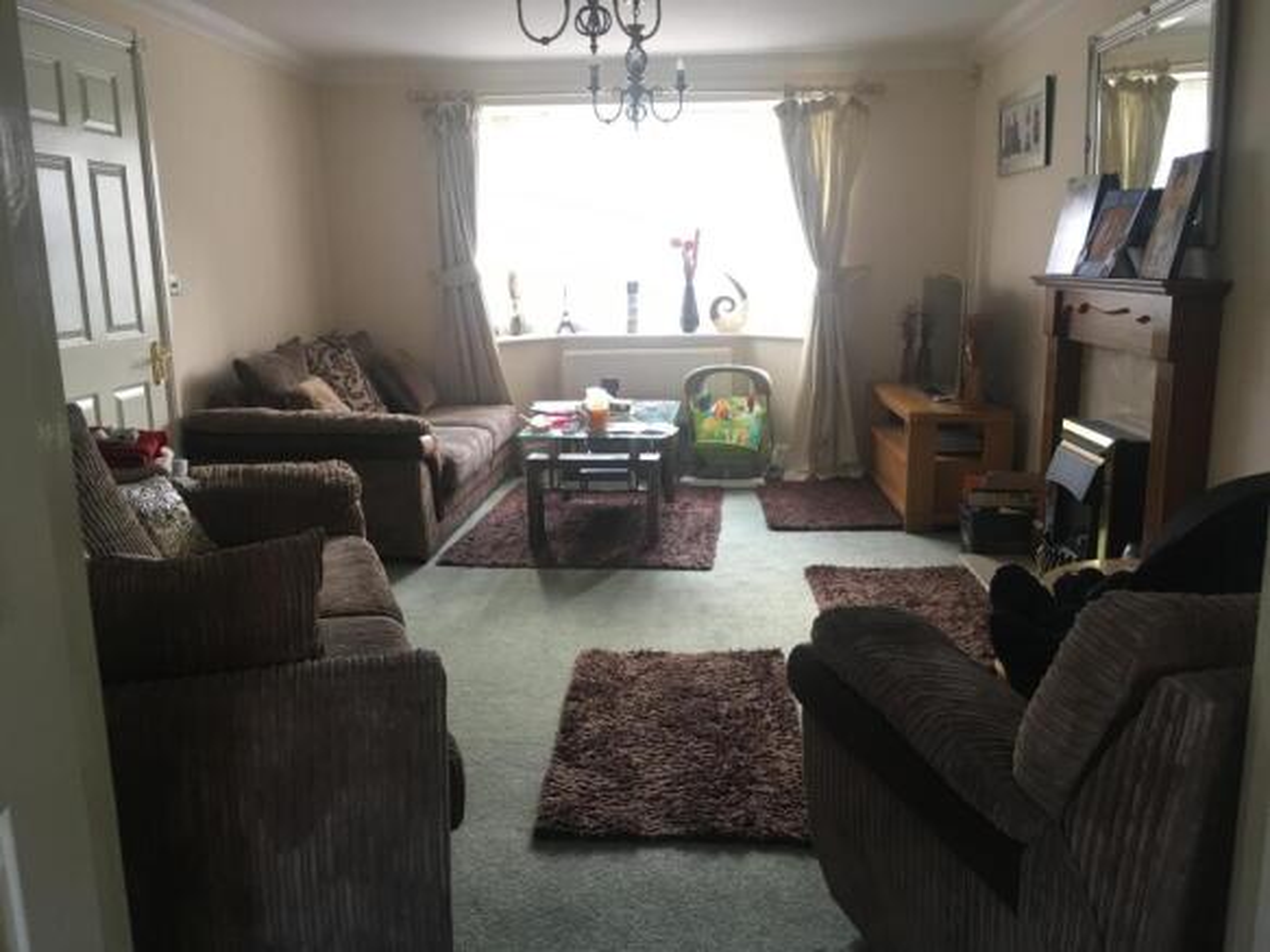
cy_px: 476
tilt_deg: -12.4
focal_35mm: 29
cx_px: 635
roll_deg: +1.5
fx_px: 1064
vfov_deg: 48.2
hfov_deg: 61.7
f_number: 2.2
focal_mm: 4.15
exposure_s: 1/33
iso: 125
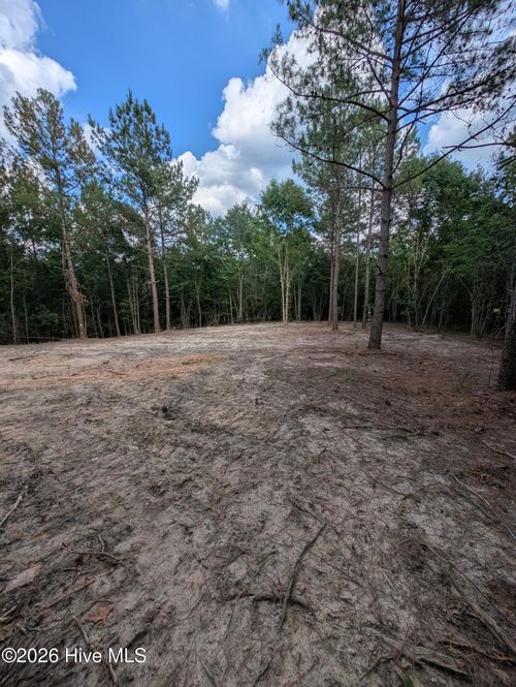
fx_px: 238
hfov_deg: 94.6
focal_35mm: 12
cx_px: 258
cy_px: 344
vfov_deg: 110.5
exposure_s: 1/2457
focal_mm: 2.23
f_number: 1.95
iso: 42
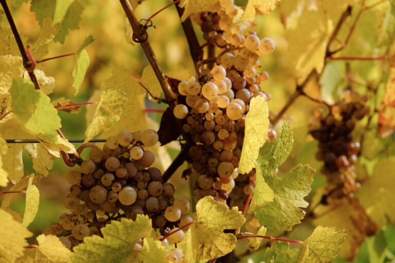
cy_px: 132
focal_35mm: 83
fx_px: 911
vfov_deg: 16.5
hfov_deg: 24.5
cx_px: 198
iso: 200
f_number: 5
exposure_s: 1/420
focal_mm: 55
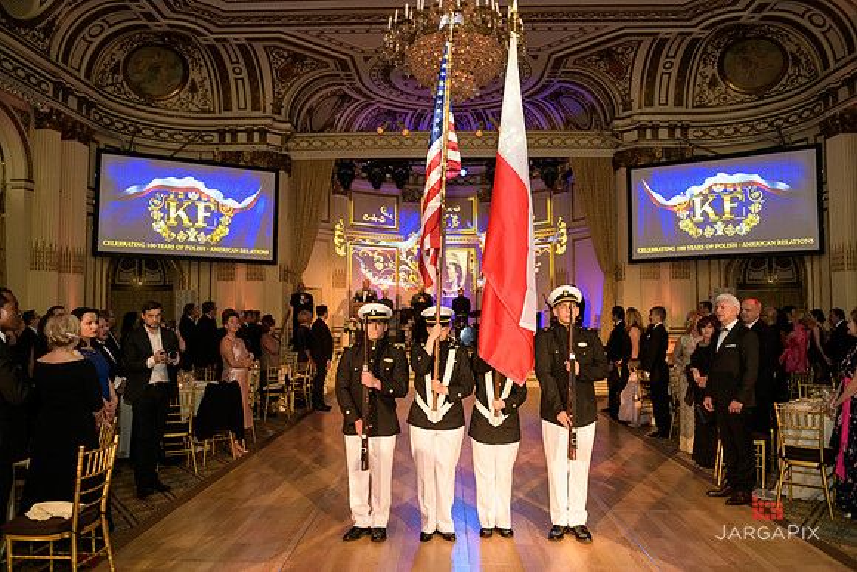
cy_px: 286
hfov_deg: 67.4
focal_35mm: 27
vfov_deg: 48.0
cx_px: 428
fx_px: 643
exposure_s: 1/125
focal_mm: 27
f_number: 3.2
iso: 1600
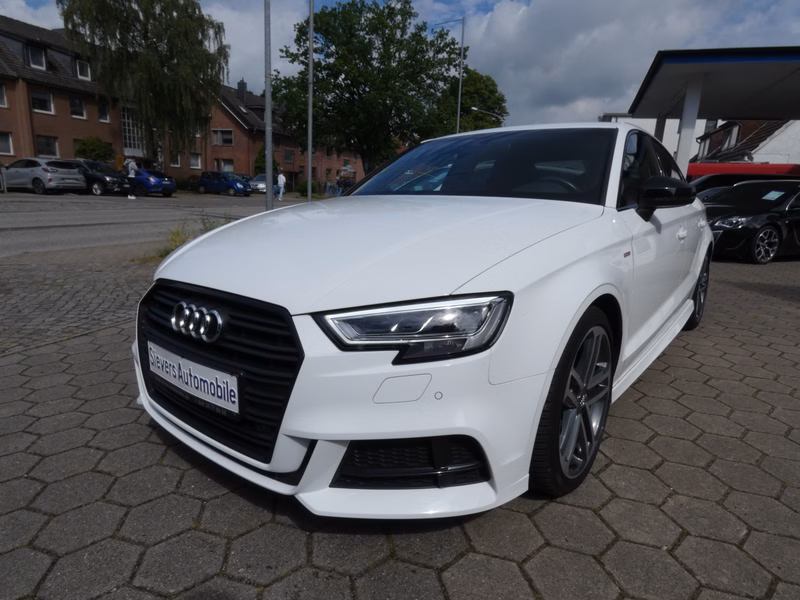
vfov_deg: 66.0
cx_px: 400
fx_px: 462
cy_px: 300
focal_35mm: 20
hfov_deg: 81.7
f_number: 5.6
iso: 80
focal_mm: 3.6
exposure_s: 1/1000
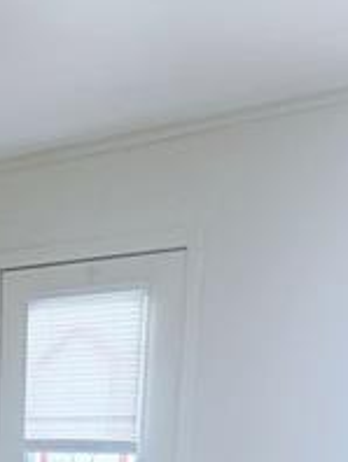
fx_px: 1244
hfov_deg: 15.4
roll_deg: -0.9
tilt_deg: -13.4
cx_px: -56
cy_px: 770
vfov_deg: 17.9
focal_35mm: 93
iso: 200
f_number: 1.78
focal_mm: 6.76
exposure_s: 1/132
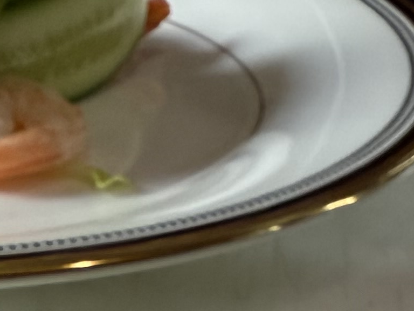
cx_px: 102
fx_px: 1507
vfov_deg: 9.0
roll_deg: -1.4
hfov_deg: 15.6
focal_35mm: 126
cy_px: 1002
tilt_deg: -43.6
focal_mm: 2.22
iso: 125
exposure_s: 1/100
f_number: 2.2
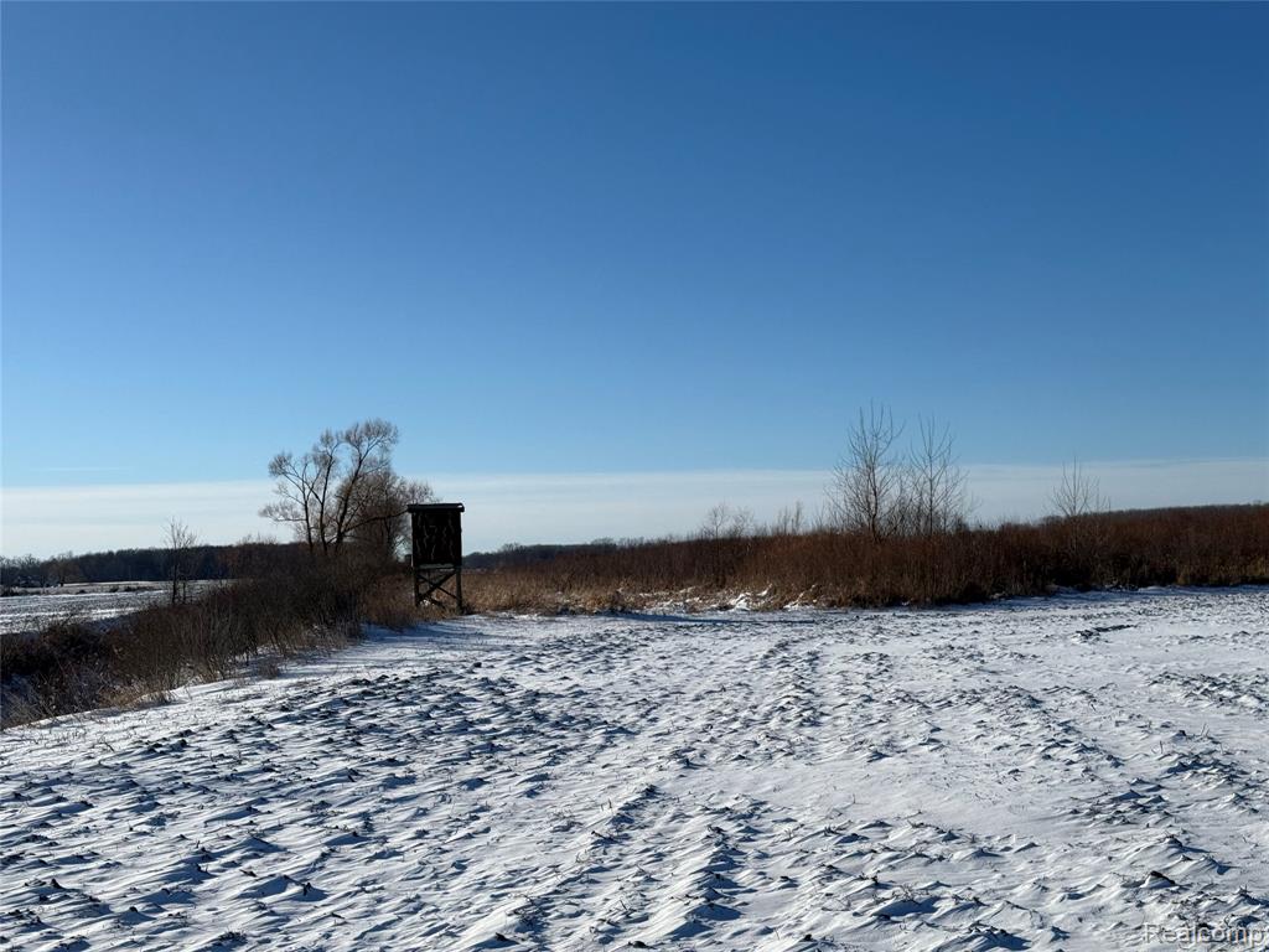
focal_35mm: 48
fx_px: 1760
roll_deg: +1.6
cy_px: 476
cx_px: 634
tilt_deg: +2.9
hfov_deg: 39.7
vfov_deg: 30.3
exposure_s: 1/11364
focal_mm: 6.76
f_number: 1.78
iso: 80
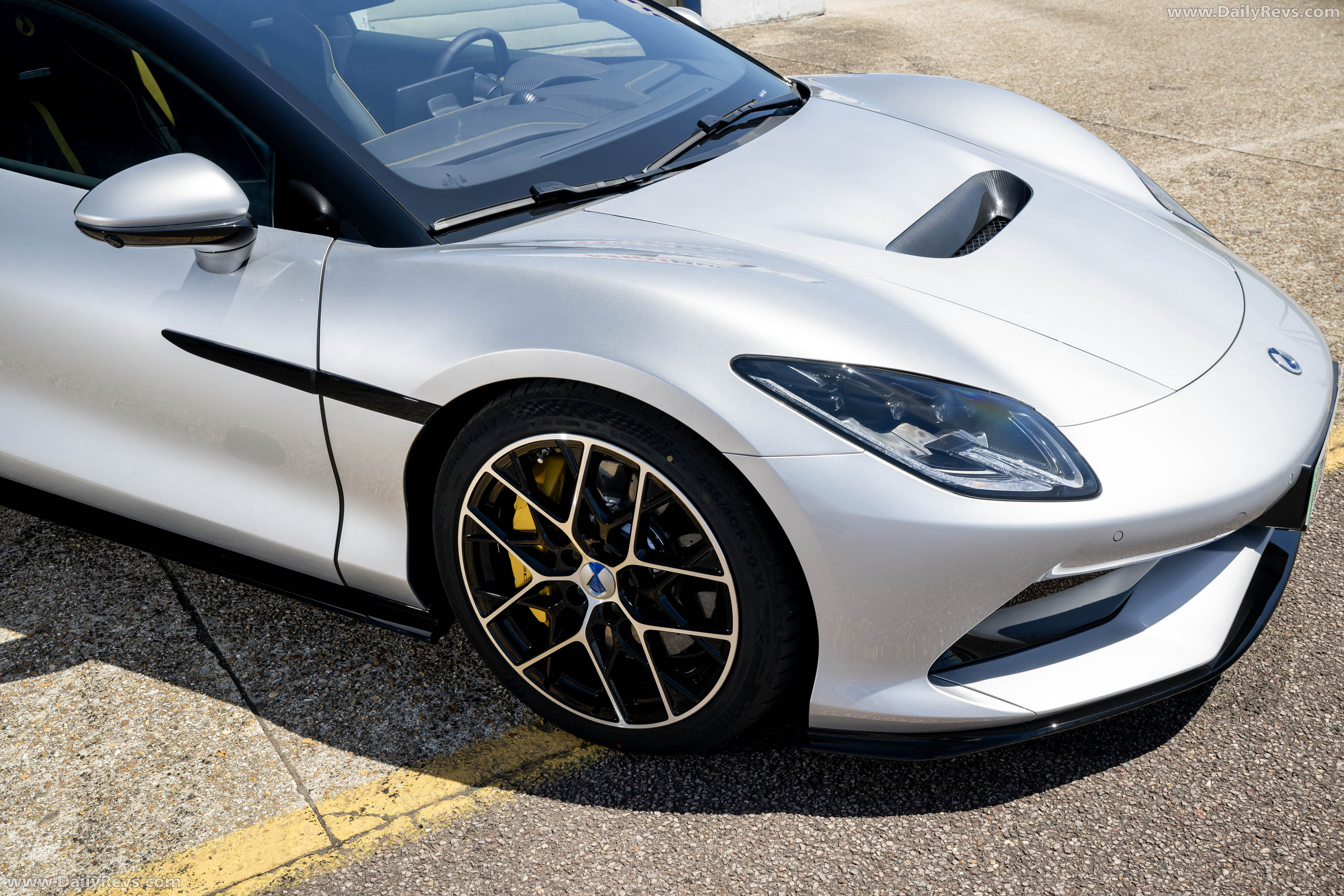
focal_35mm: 38
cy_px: 448
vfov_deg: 35.1
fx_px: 1419
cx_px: 672
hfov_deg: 50.7
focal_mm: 38
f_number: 9
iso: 100
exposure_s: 1/100
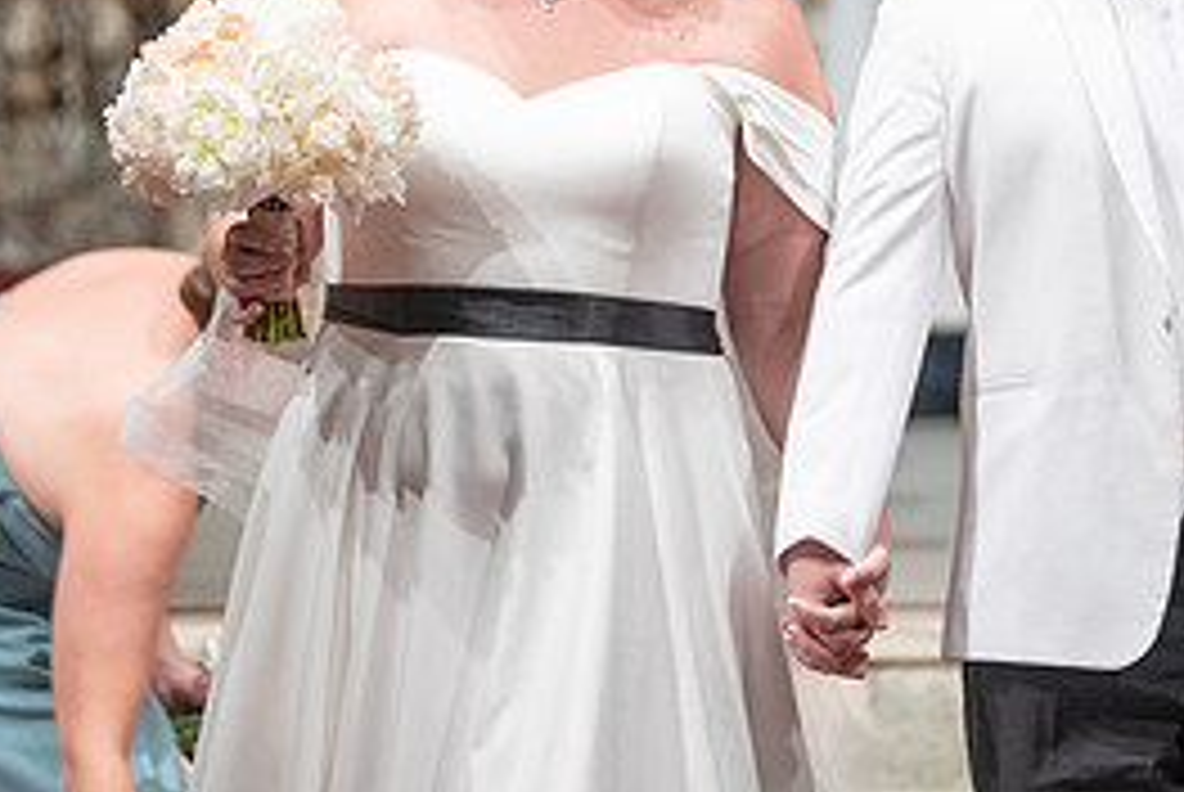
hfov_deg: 5.0
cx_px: 738
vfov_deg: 3.3
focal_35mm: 415
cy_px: 97
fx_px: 13664
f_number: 2.8
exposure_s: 1/160
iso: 2000
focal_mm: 161
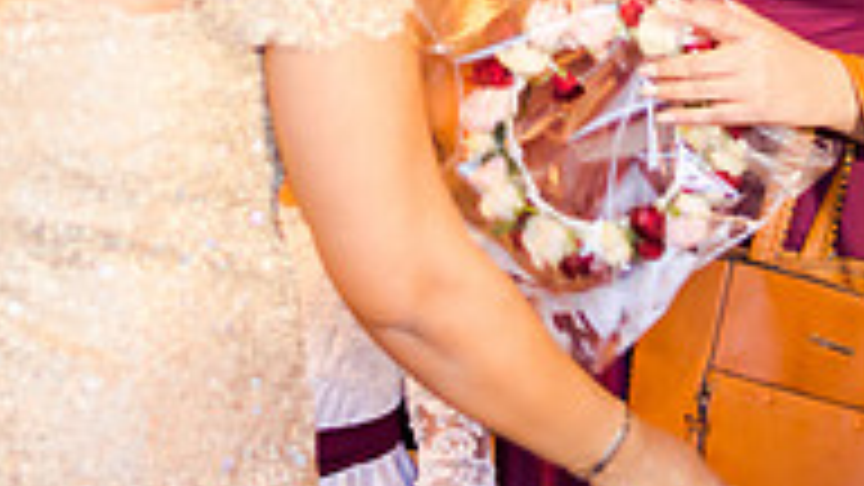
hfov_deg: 13.5
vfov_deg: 7.6
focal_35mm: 158
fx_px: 3620
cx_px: 720
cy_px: -119
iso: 640
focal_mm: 50
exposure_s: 1/125
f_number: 1.8
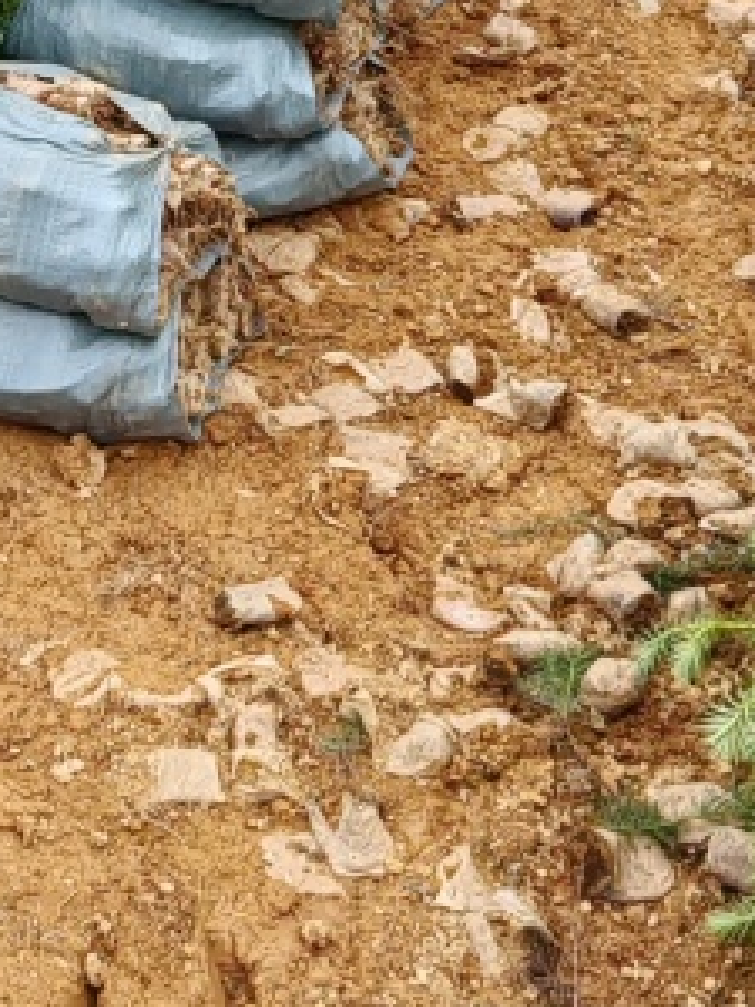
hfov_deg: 14.4
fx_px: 2792
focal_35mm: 96
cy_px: -331
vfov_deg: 18.8
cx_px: -352
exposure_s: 1/3356
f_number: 1.9
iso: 50
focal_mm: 5.52
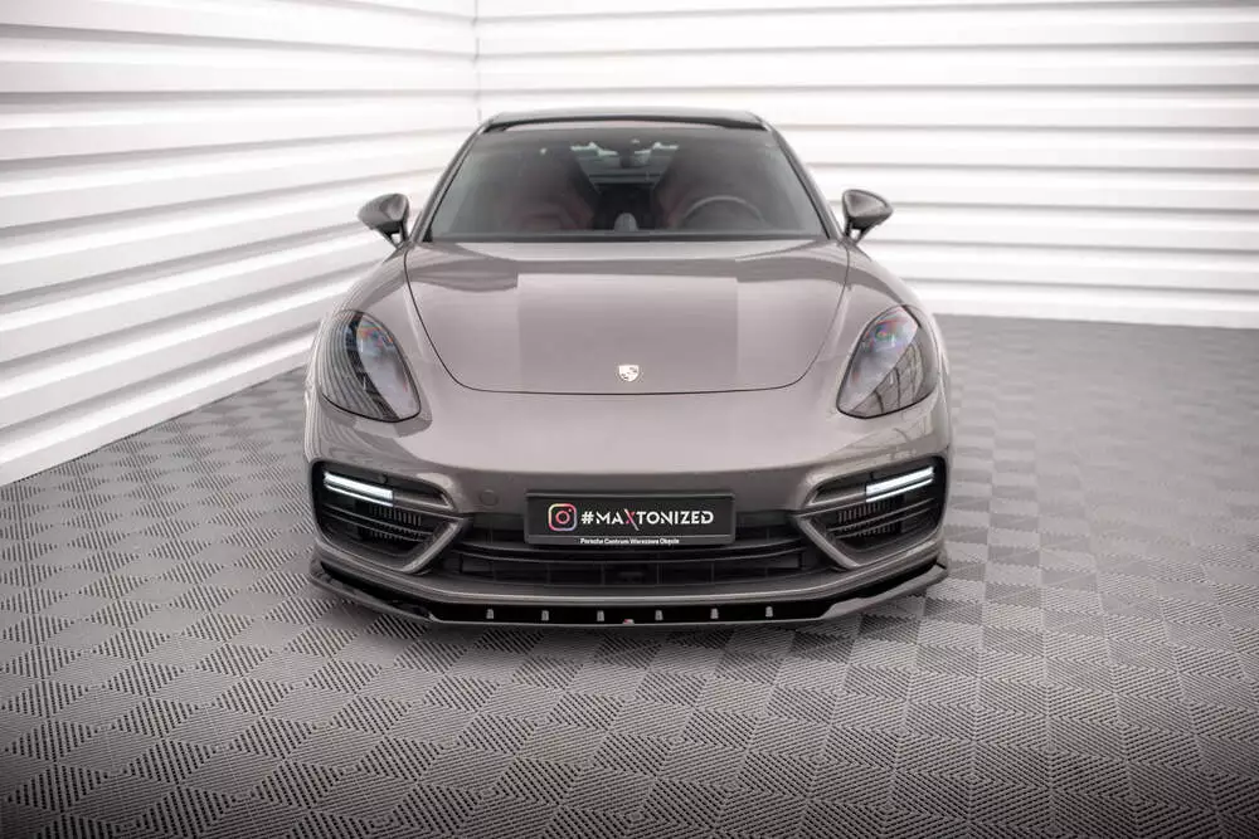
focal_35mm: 35
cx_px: 630
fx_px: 1240
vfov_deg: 37.4
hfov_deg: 53.8
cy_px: 420
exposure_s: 1/100
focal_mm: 35
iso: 1250
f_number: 2.5
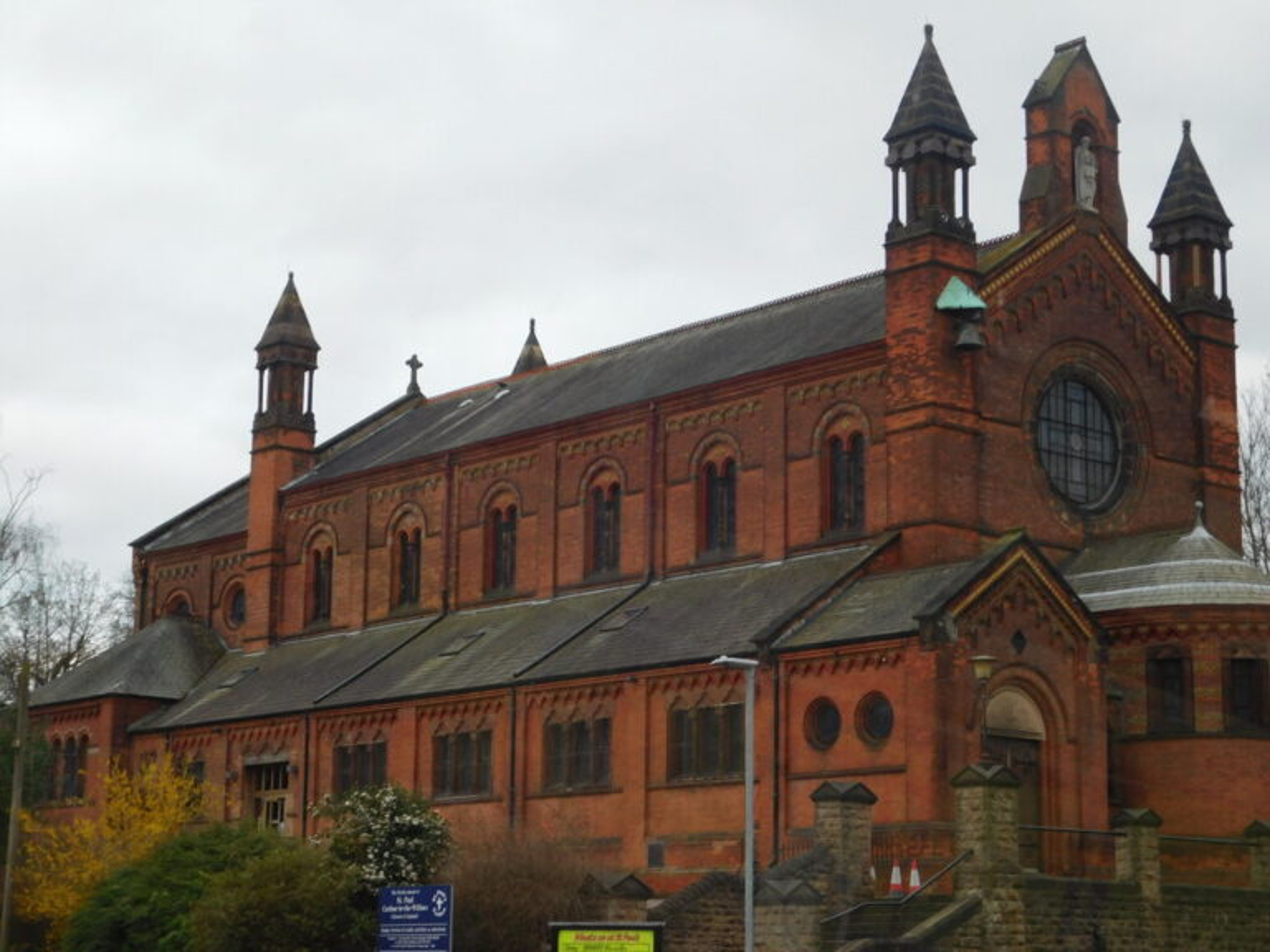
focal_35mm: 66
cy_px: 476
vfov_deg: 22.3
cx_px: 635
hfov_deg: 29.4
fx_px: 2421
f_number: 4.2
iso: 125
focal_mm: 11.7
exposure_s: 1/30
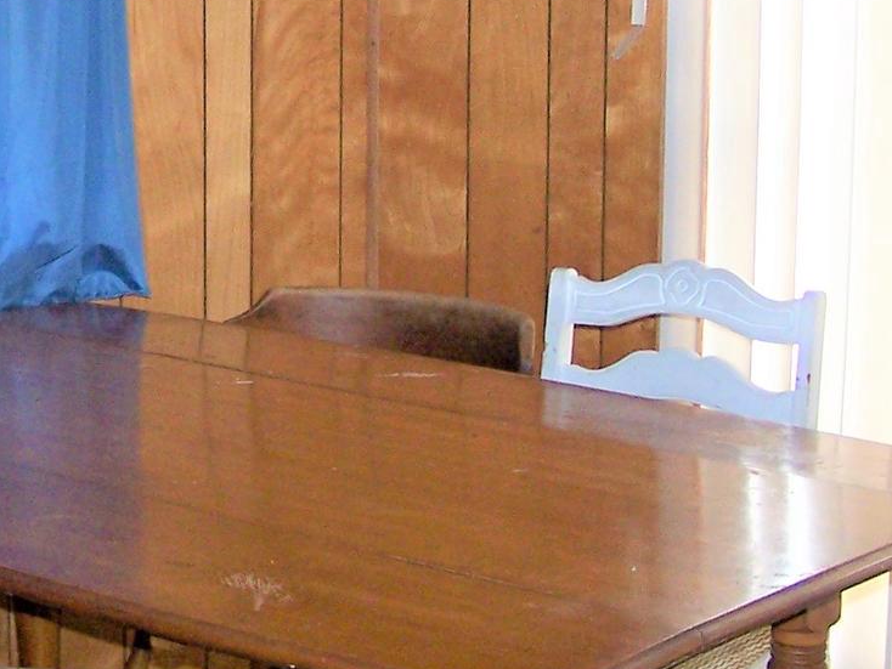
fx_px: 2732
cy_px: 137
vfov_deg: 13.9
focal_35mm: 106
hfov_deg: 18.4
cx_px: 191
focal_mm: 6.3
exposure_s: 1/60
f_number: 2.8
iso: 140
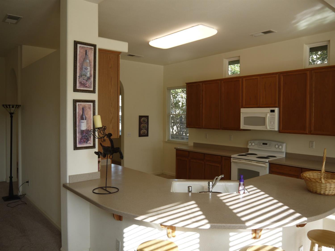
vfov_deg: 49.7
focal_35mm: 28
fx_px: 271
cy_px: 126
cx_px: 168
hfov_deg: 63.5
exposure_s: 1/100
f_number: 4
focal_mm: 14
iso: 160
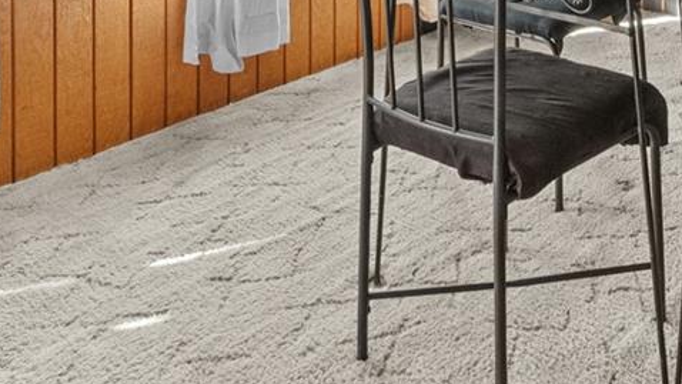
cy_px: -255
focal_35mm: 49
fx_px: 886
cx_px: 584
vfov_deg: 19.7
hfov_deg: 39.7
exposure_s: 1/10
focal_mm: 14
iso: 640
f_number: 11
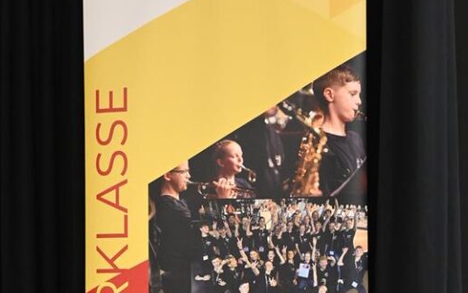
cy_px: 270
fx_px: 1289
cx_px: 191
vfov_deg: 12.9
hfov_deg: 20.6
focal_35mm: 101
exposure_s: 1/50
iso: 4000
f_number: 5
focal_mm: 33
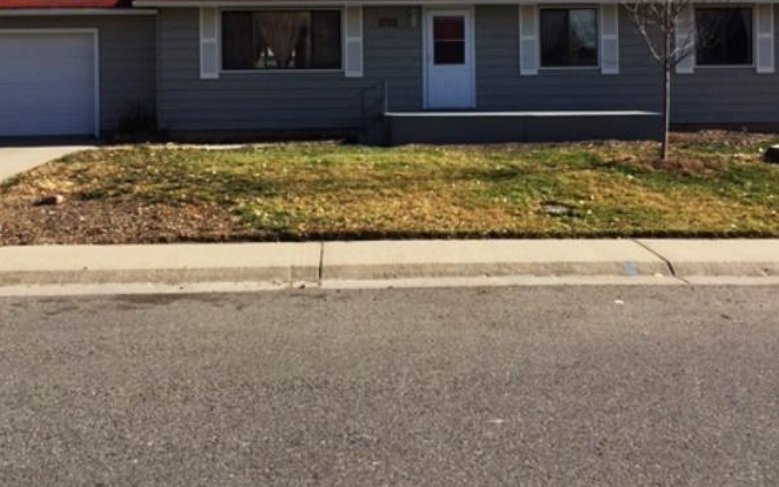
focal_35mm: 42
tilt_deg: -0.2
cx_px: 386
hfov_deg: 47.2
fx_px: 892
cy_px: 88
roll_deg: +1.4
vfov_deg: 29.7
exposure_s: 1/1883
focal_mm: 4.15
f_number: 2.2
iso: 32
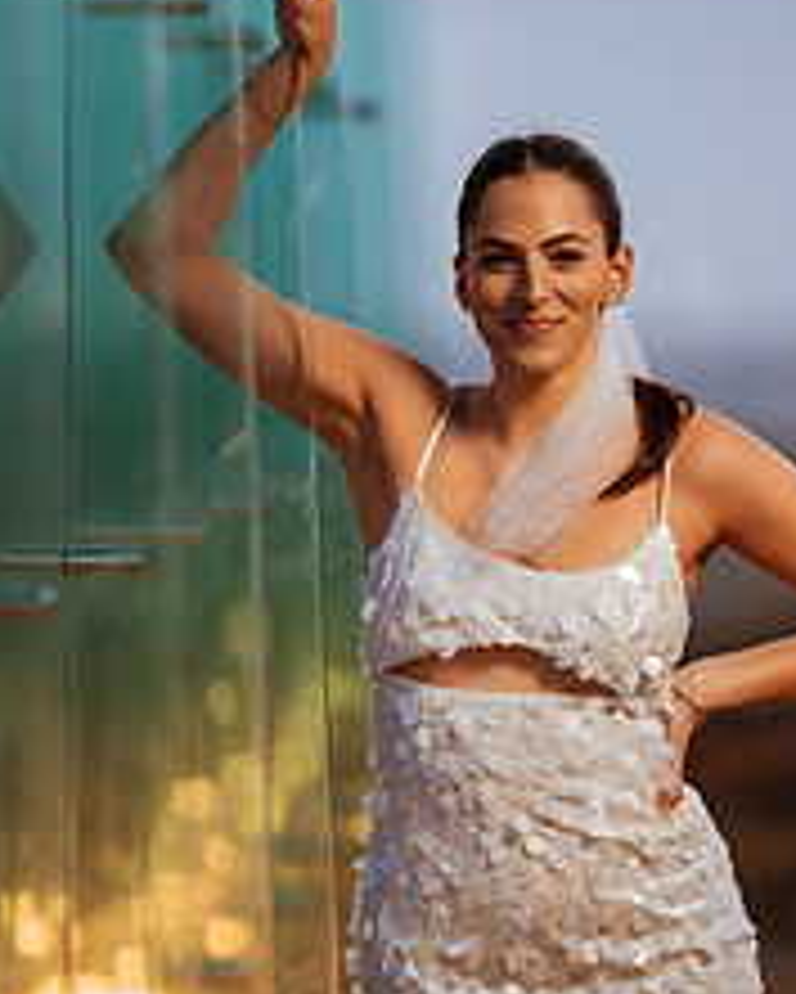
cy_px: 477
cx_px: 517
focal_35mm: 258
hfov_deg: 6.0
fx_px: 7592
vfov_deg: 7.5
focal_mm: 135
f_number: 1.8
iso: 1250
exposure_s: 1/100
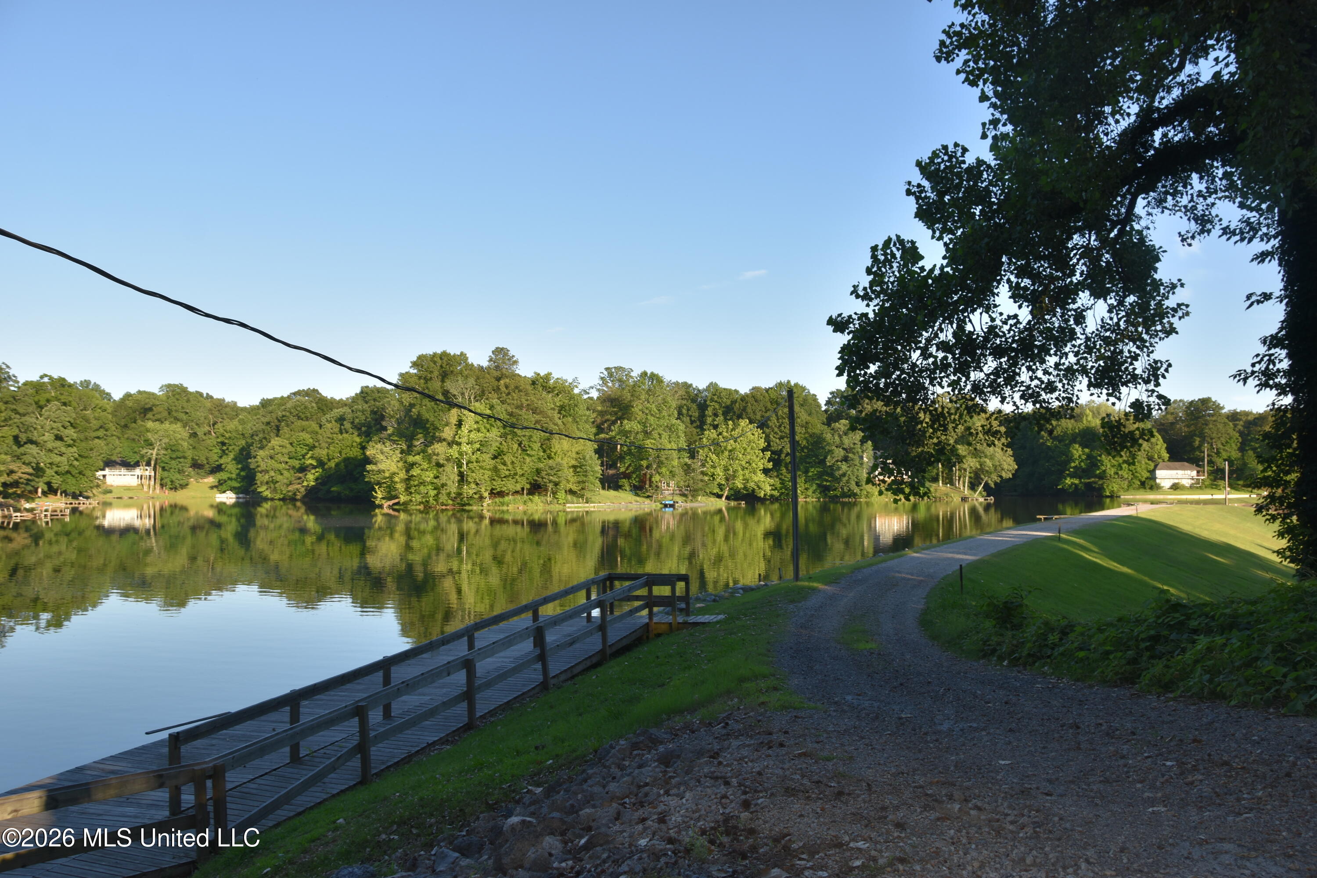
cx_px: 658
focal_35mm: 27
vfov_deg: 47.9
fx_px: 988
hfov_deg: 67.4
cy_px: 439
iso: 100
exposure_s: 1/200
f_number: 6.3
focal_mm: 18
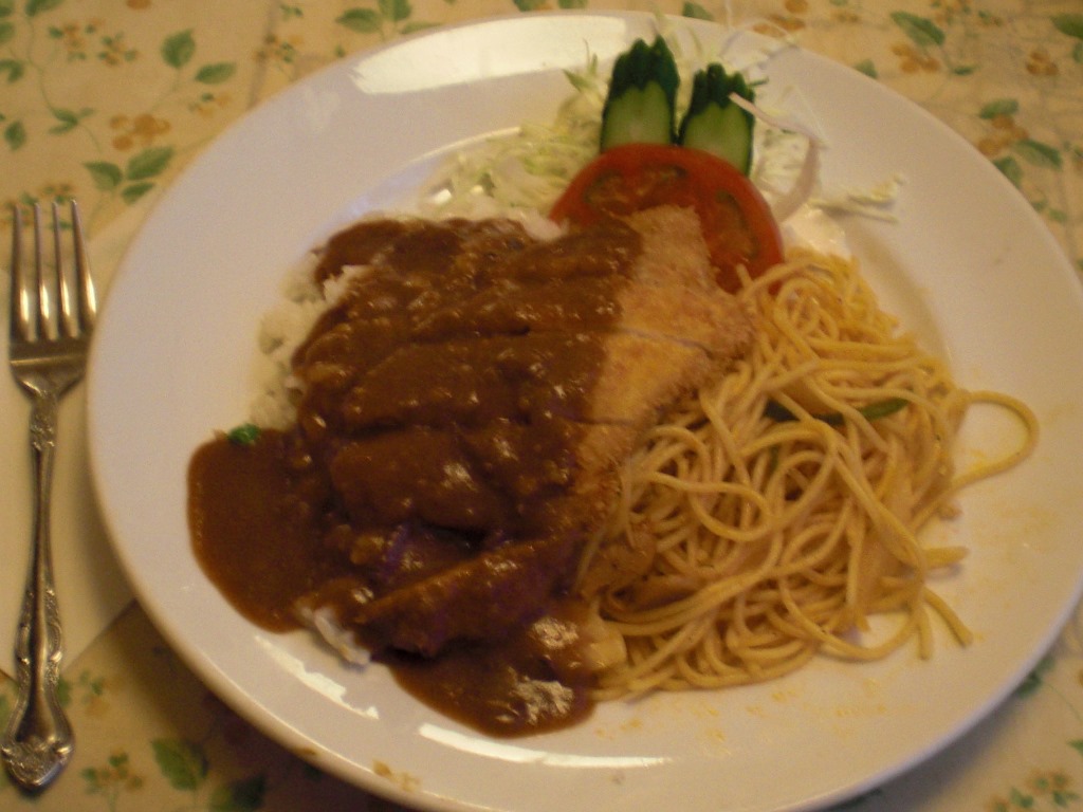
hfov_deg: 49.0
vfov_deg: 37.7
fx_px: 1189
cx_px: 542
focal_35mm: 38
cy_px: 406
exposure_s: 1/5
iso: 200
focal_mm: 6.3
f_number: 3.1
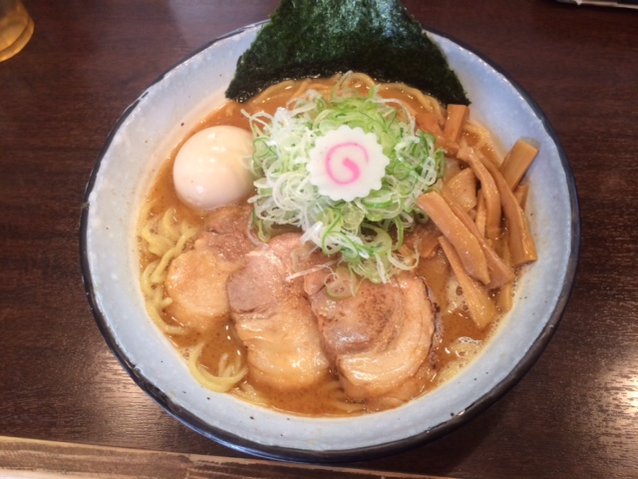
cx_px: 319
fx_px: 553
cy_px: 240
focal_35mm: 30
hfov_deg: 60.0
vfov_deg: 46.8
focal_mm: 4.12
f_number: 2.2
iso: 125
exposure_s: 1/30
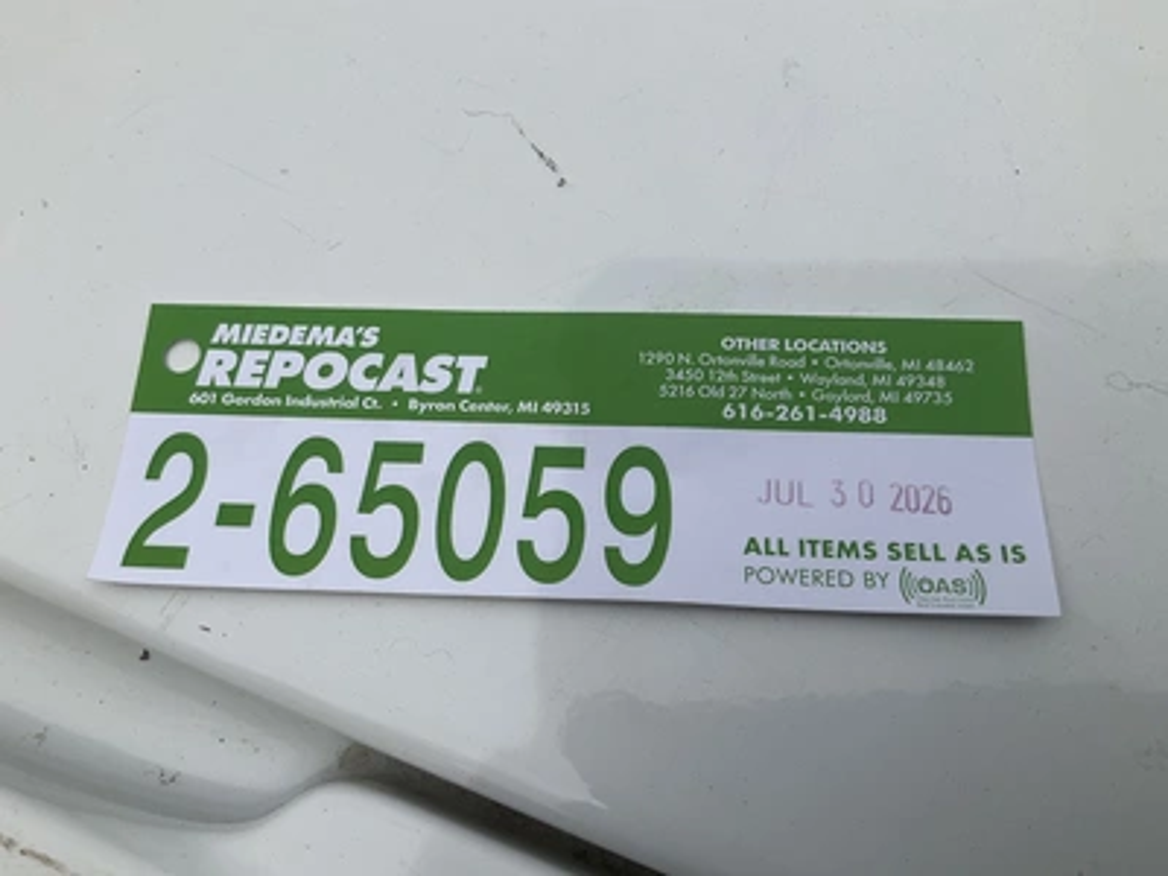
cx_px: 584
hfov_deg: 61.7
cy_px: 438
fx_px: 979
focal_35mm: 29
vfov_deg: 48.2
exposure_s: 1/4785
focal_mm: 3
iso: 25
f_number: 1.8
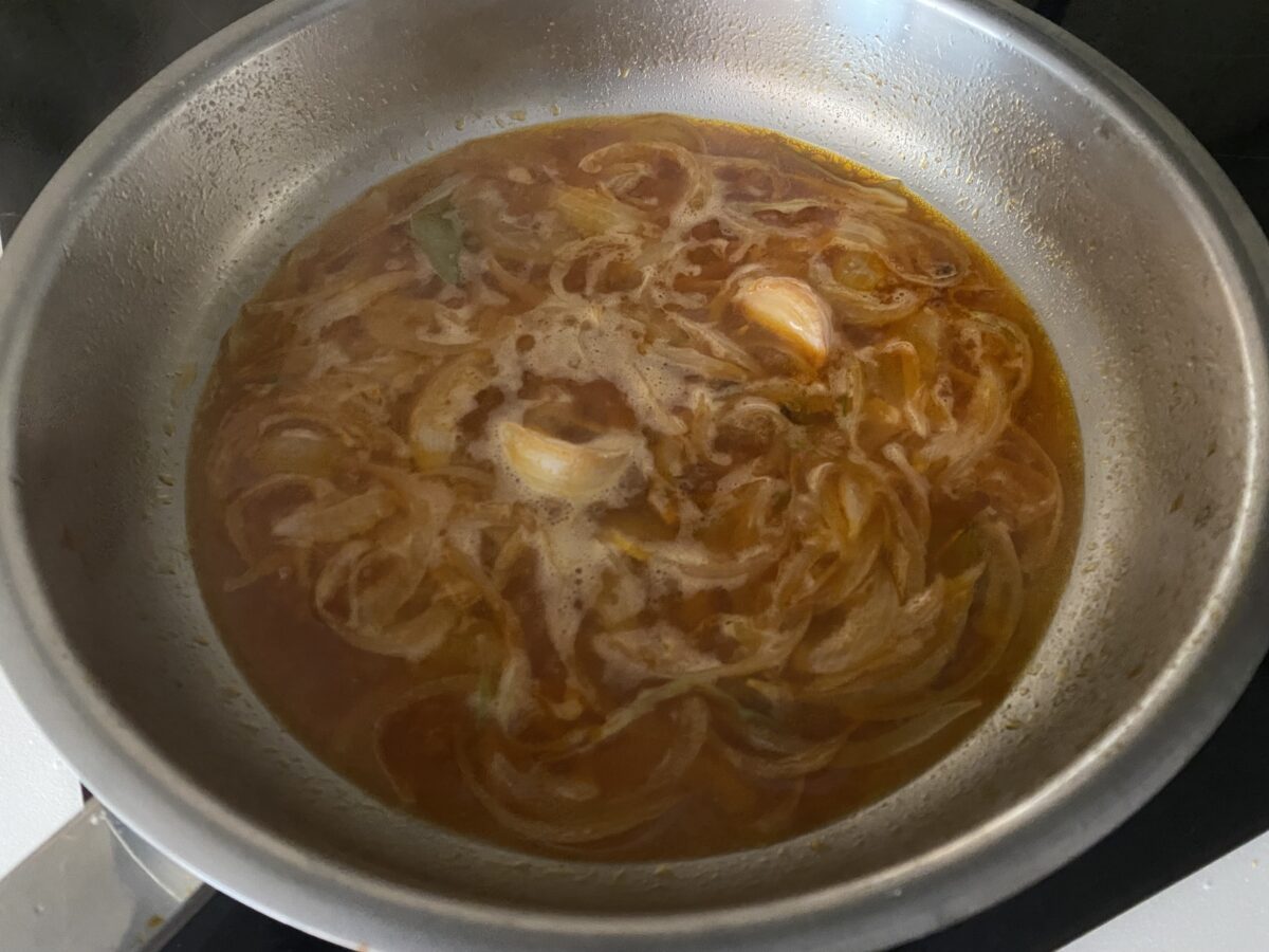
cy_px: 476
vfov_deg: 53.1
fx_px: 953
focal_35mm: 26
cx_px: 634
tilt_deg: -59.2
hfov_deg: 67.3
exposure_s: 1/30
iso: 800
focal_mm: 4.25
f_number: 1.8
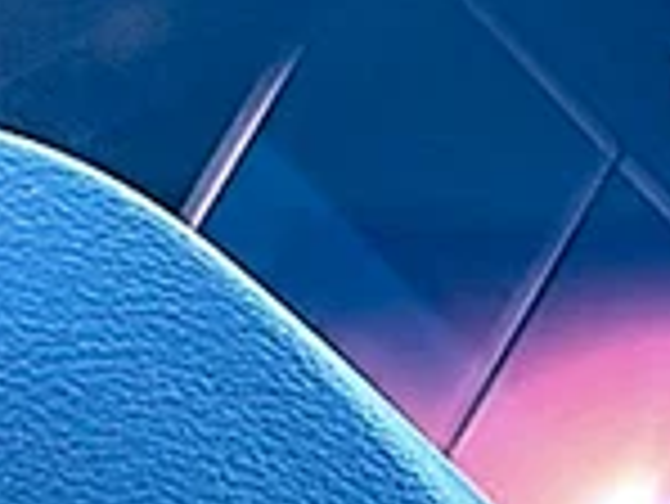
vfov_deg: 6.6
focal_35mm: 216
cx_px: 1380
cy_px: 1136
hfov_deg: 8.6
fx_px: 4184
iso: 64
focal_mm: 6.86
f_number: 1.78
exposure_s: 1/70
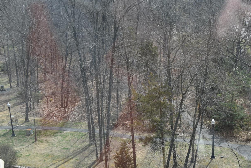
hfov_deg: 31.0
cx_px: 206
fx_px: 438
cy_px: 120
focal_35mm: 63
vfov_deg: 21.5
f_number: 7.1
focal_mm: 25
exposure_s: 1/200
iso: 100
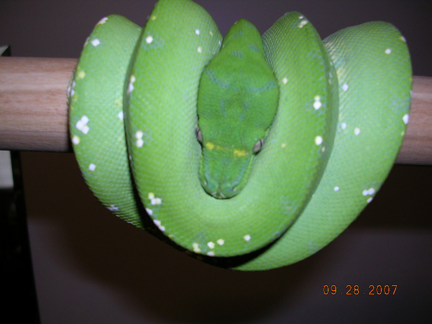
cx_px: 216
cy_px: 162
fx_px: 474
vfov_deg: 37.7
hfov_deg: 49.0
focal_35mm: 38
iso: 50
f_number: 2.8
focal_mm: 5.8
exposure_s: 1/60.1
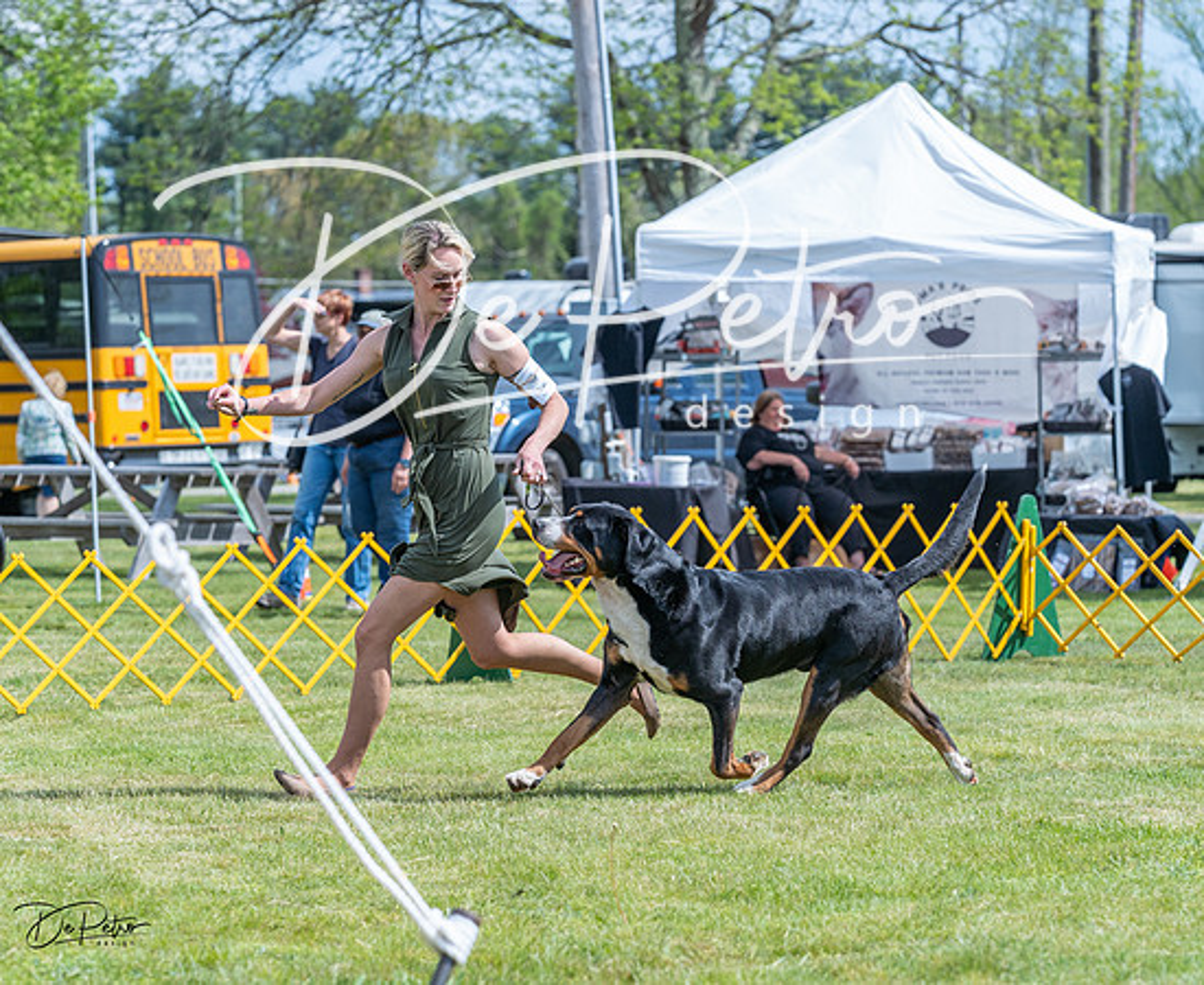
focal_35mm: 149
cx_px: 664
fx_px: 5358
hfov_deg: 12.8
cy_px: 453
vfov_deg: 10.5
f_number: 5
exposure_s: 1/1600
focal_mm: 121
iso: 400
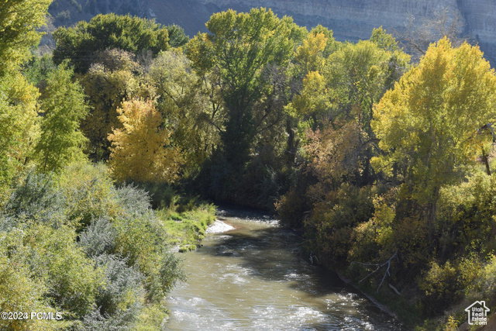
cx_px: 248
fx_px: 1137
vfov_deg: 16.6
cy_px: 166
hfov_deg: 24.6
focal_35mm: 82
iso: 220
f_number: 8
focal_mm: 55
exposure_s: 1/250
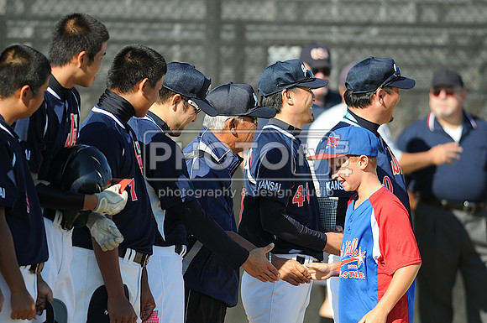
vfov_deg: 3.0
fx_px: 6079
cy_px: 162
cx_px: 244
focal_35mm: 450
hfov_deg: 4.6
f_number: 4
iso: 200
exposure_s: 1/1000
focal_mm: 300
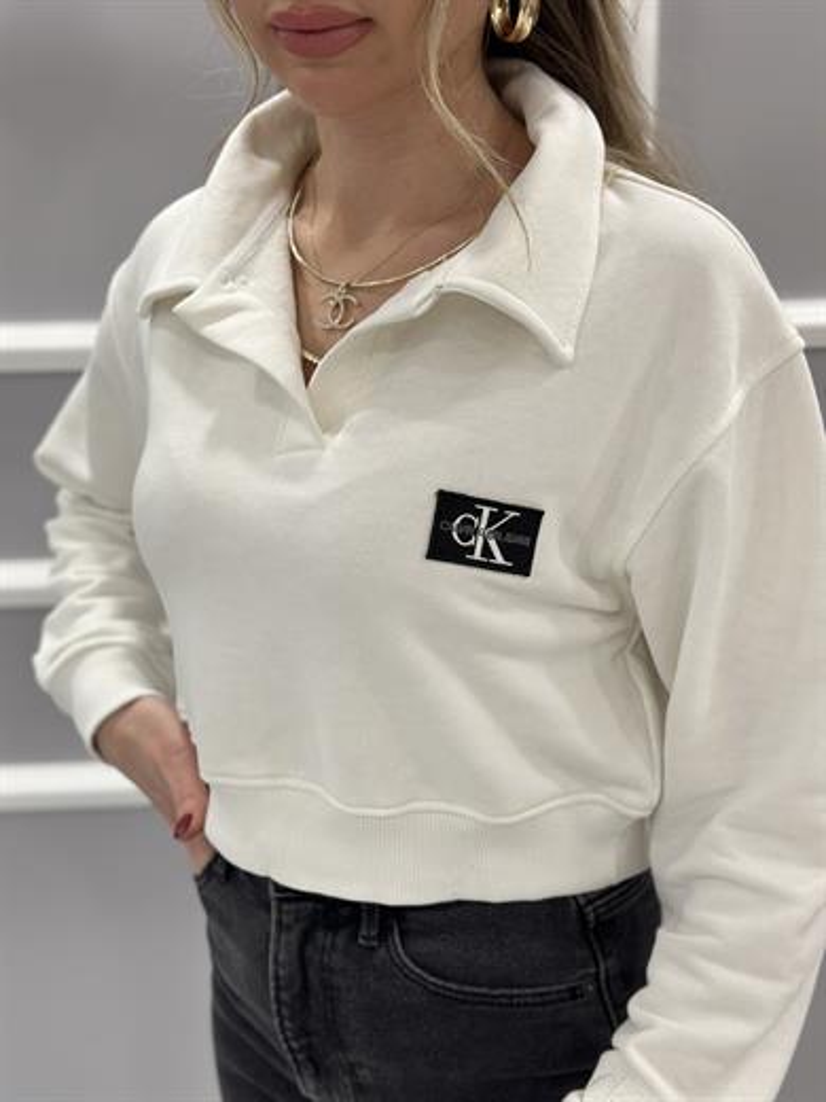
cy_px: 551
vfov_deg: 39.7
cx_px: 413
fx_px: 1527
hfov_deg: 30.3
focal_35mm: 48
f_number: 1.78
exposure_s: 1/100
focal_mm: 6.86
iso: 125
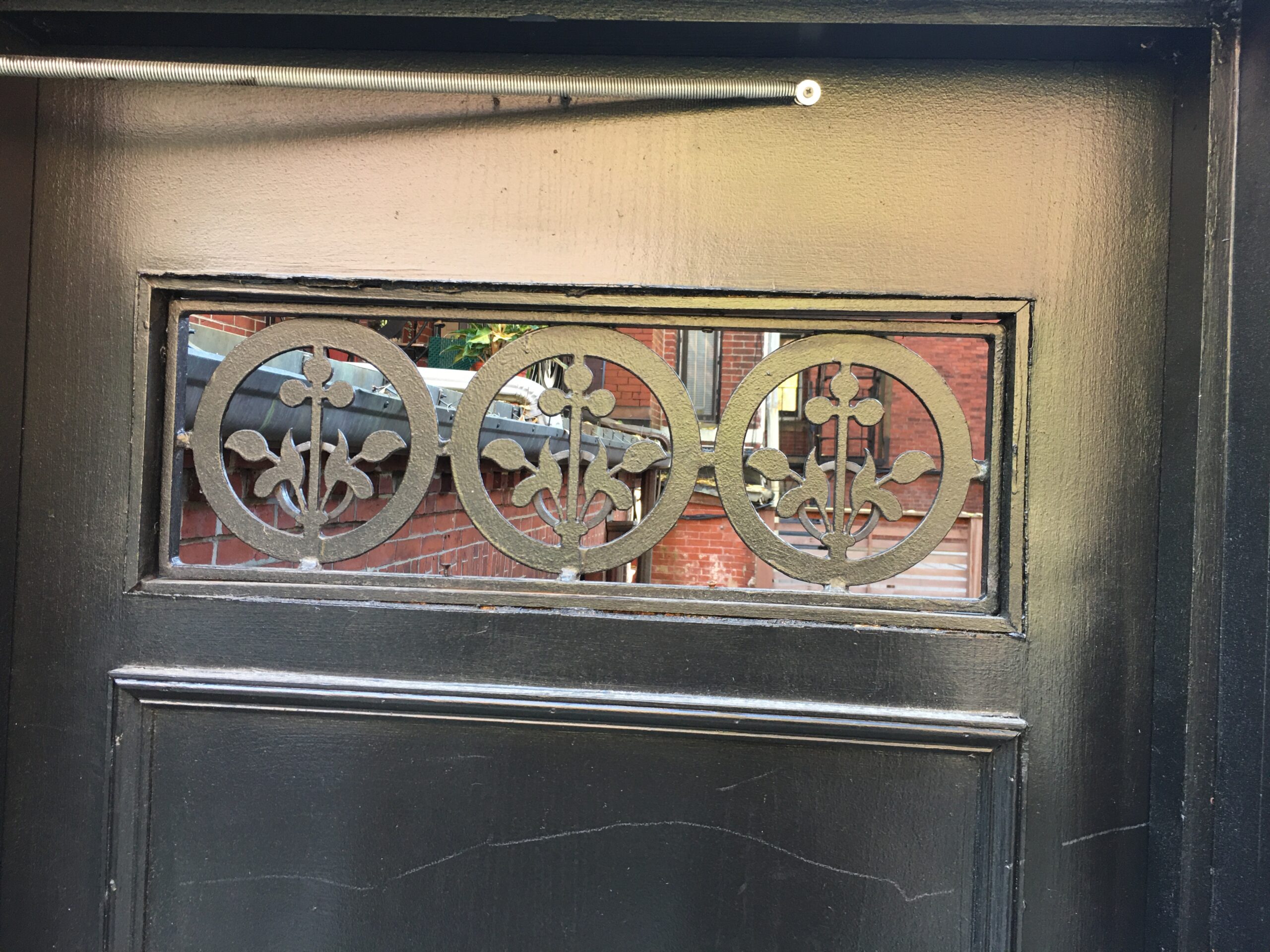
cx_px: 635
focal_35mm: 29
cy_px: 476
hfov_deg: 61.7
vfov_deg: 48.2
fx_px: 1064
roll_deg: -2.0
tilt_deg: +2.2
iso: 40
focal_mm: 4.15
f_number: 2.2
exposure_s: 1/15
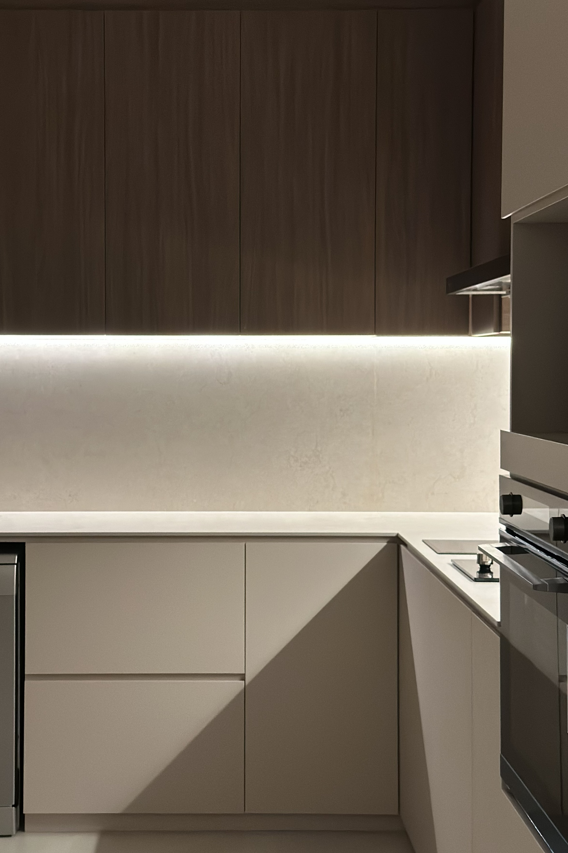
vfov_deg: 35.0
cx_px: 211
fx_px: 1349
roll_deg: -0.8
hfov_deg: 23.7
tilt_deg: -0.8
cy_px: 386
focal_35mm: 57
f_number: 1.78
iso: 400
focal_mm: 6.86
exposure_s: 1/59
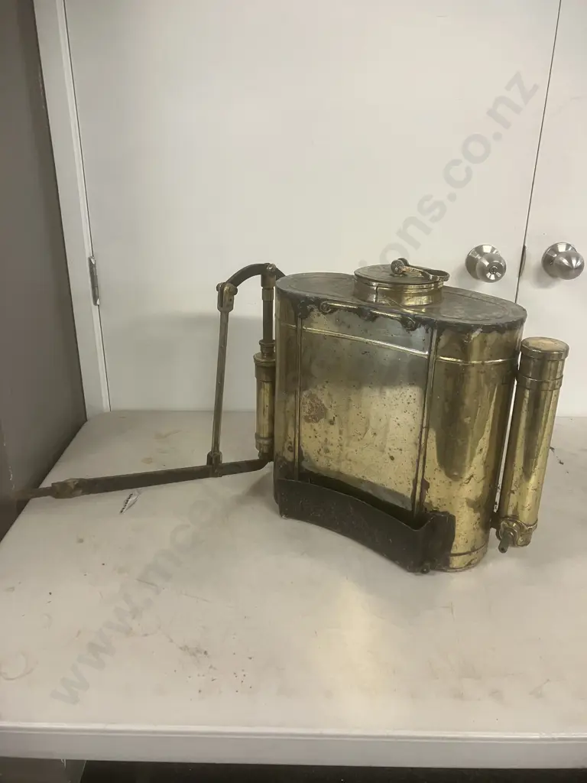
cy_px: 392
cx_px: 294
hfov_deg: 49.7
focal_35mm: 28
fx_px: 633
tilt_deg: -21.5
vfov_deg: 63.4
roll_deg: +0.6
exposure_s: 1/50
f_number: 1.8
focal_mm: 3.99
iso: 125
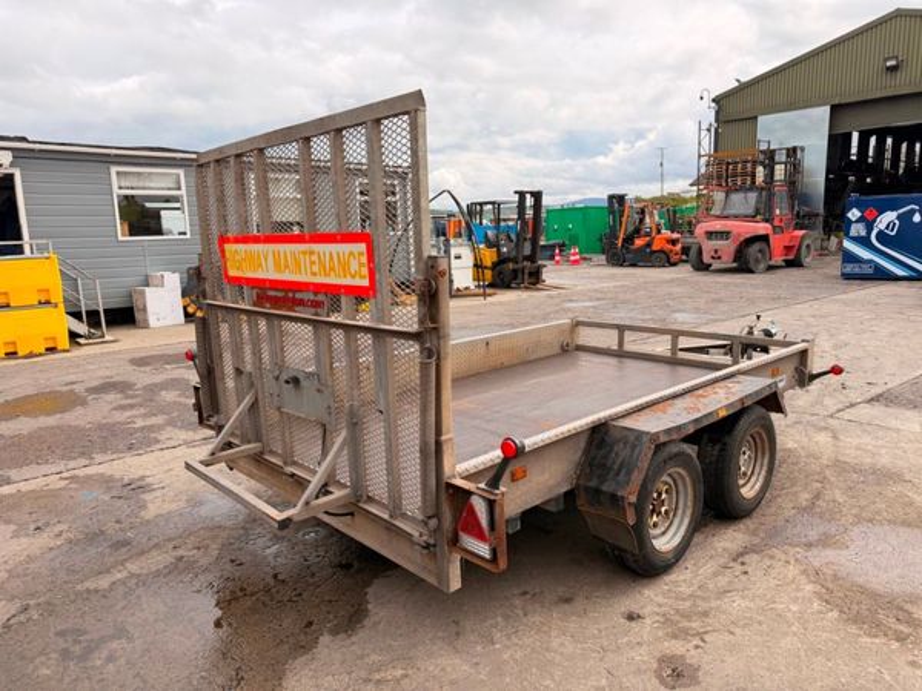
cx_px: 461
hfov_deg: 71.6
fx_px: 639
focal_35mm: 24
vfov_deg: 56.8
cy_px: 346
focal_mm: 6.76
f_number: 1.78
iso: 100
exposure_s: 1/3145
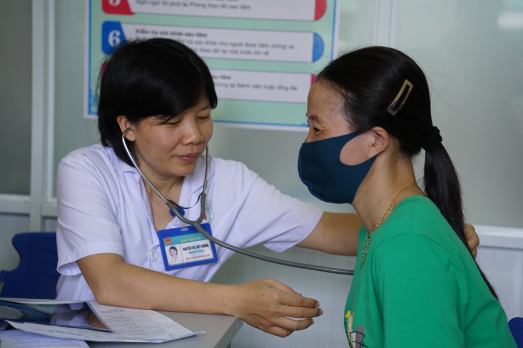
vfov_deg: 16.7
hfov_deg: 24.8
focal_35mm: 82
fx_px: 1191
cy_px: 174
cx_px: 262
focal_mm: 82
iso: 1000
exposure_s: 1/160
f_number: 4.5
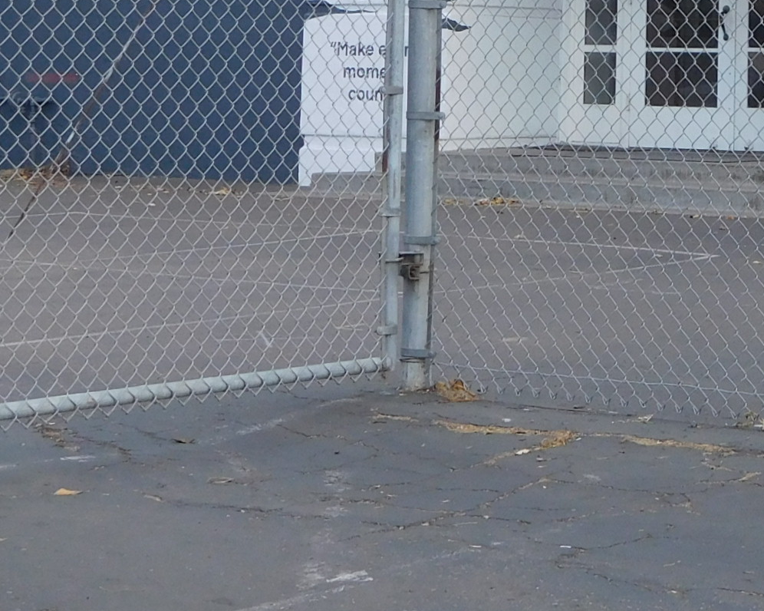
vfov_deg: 13.5
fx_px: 2531
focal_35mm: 112
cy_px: -70
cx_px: 908
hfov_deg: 16.5
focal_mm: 6.2
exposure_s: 1/160
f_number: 3.8
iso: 125
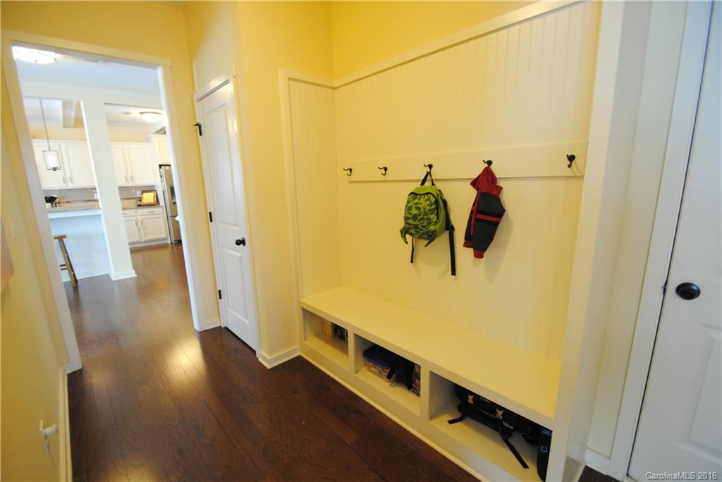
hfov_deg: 100.4
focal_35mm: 15
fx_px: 301
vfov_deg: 77.4
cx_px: 361
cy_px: 241
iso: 400
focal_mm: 10
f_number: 3.5
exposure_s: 1/20
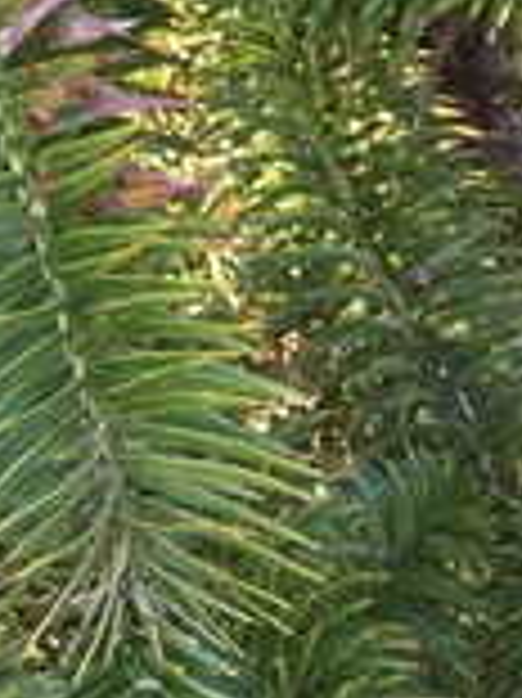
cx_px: -22
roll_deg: -8.3
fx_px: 1510
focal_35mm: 75
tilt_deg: -31.4
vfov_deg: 23.9
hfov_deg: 19.0
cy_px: -117
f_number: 2.2
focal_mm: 4.15
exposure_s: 1/100
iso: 32
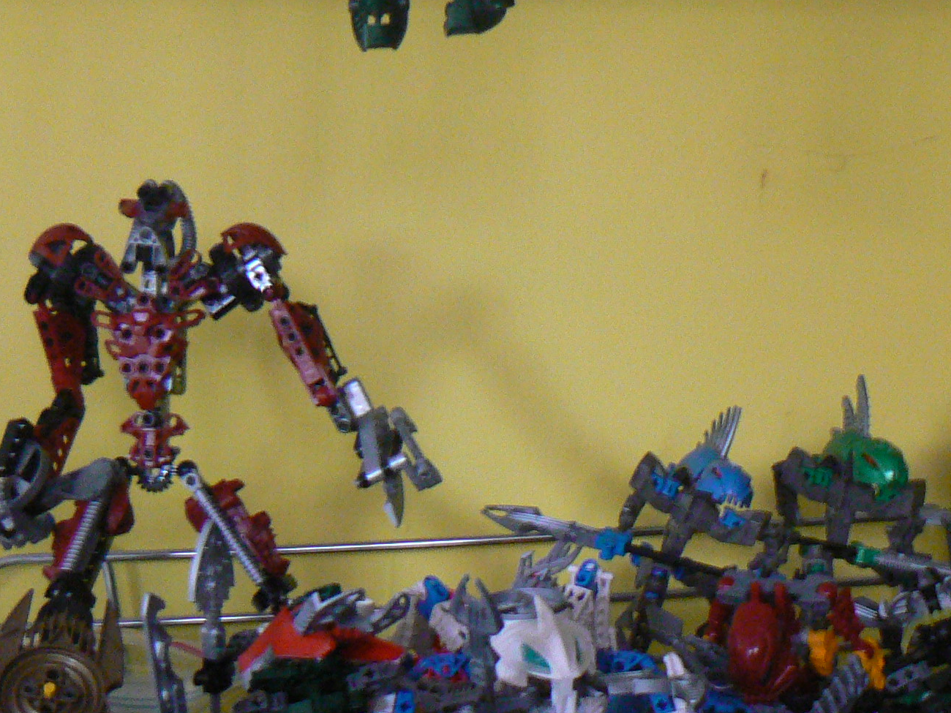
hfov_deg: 24.6
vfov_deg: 18.9
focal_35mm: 78
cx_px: 781
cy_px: 365
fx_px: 2143
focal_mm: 6
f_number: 2.8
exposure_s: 1/13
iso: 200
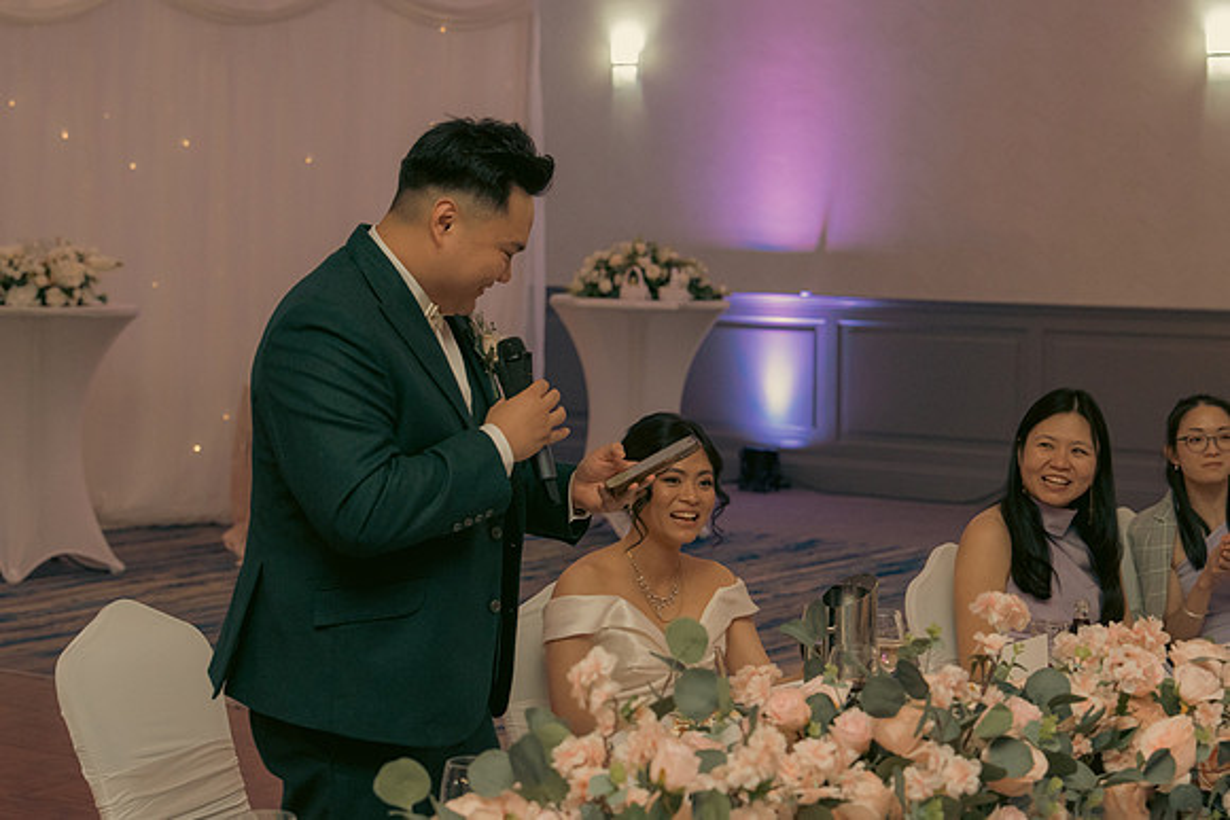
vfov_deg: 16.9
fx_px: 2768
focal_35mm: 81
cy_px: 410
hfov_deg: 25.1
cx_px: 615
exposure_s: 1/160
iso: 2500
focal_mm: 54
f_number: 3.5
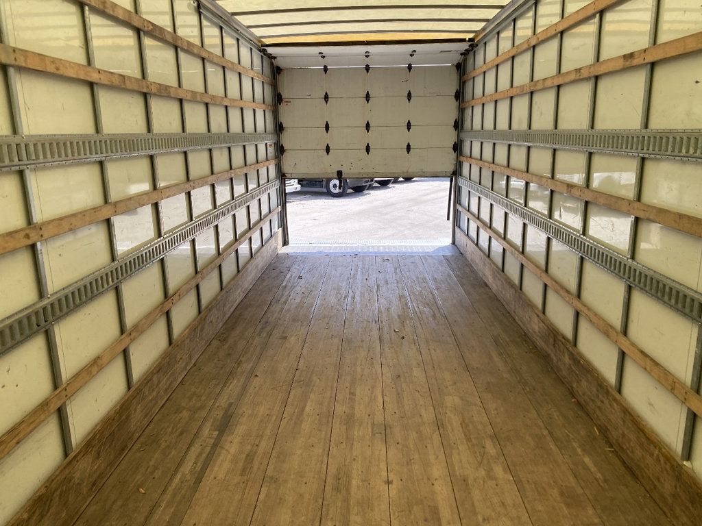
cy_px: 263
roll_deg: +2.9
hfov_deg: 67.3
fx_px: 527
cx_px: 351
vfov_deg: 53.1
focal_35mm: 26
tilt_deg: -10.4
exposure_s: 1/401
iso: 32
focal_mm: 4.25
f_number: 1.8
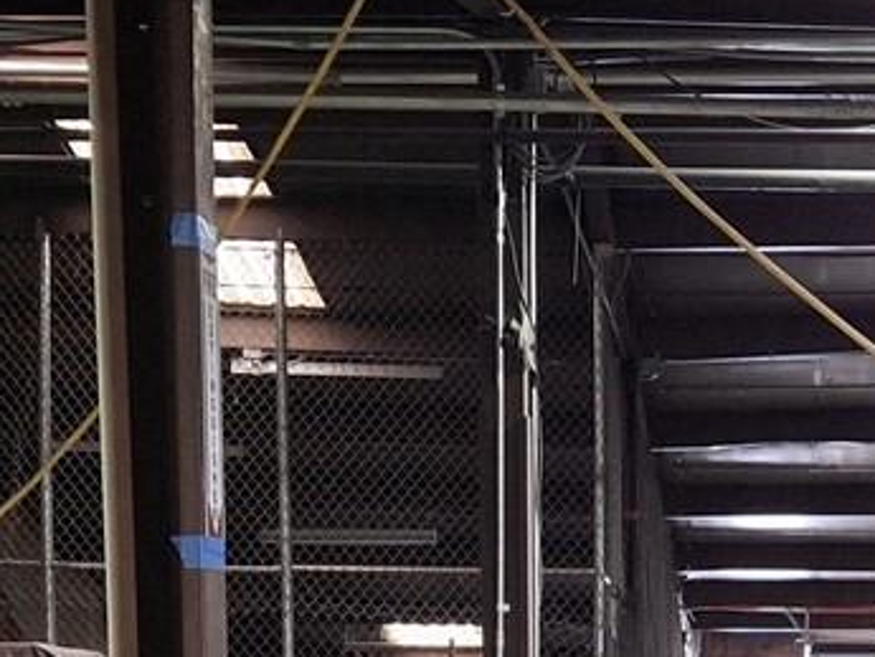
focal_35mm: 116
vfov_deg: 11.8
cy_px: 1169
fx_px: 2933
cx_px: 626
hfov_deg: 16.9
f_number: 1.8
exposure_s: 1/60
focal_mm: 4.69
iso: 160
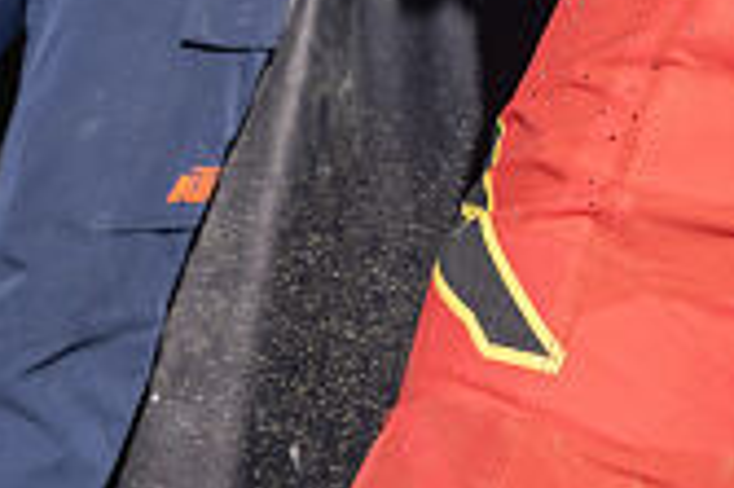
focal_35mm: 126
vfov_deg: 8.7
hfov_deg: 14.4
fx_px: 2566
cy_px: -1033
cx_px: 1305
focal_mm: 17
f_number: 4
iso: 200
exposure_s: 1/1250
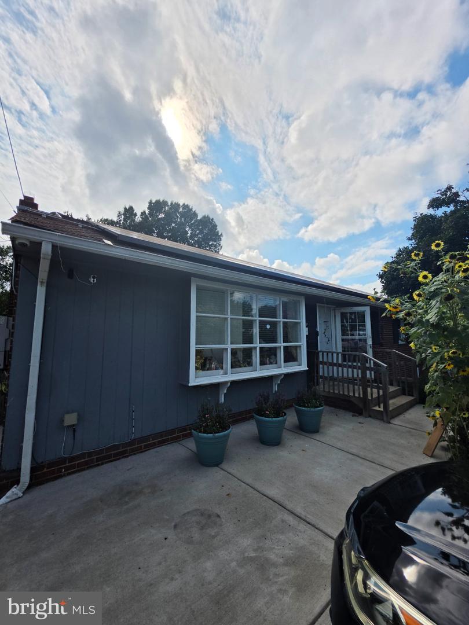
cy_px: 312
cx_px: 234
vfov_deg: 106.2
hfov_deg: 89.9
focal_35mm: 13
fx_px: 235
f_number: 1.9
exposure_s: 1/5073
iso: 40
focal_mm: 2.2
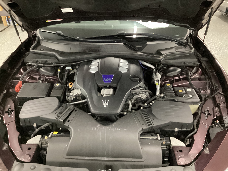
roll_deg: +0.9
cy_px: 86
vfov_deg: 45.4
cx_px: 114
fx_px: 204
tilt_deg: -33.2
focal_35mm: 31
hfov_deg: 58.4
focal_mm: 3.3
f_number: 2.4
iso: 800
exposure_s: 1/24
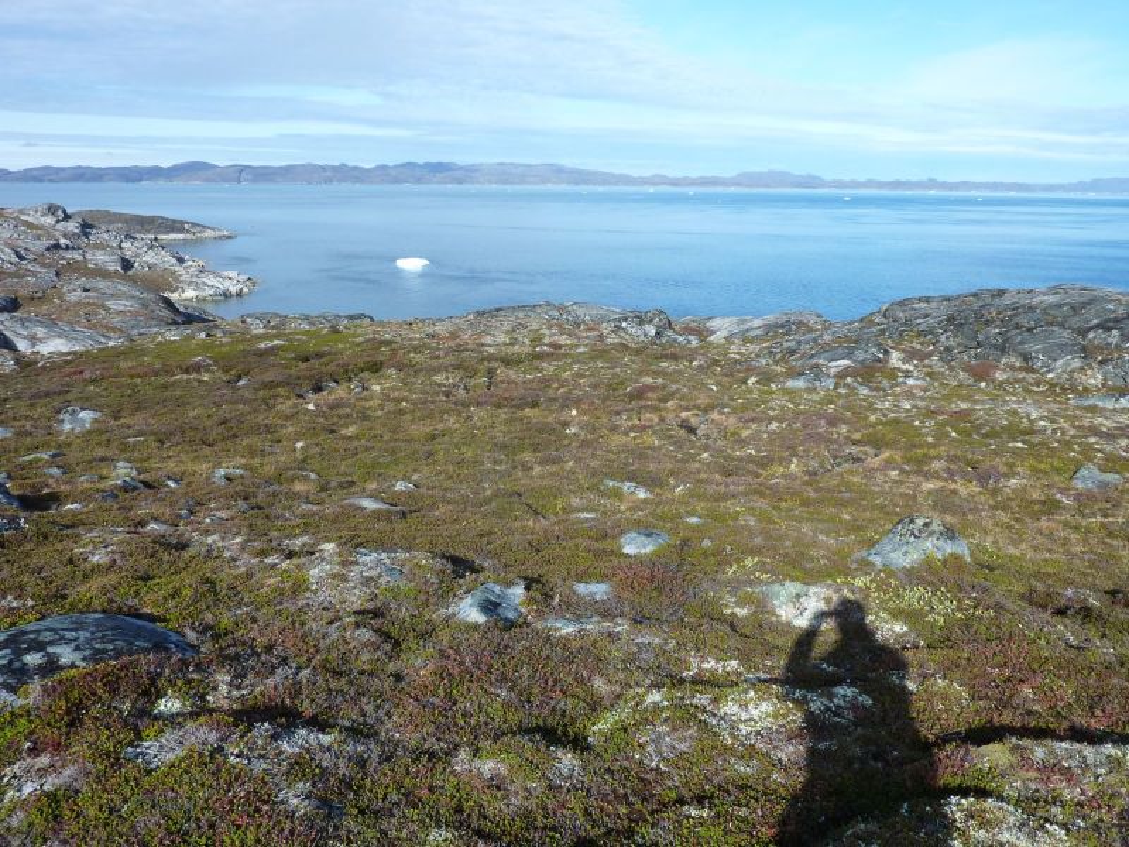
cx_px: 564
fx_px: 815
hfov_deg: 69.4
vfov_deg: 54.9
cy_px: 424
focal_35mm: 25
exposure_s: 1/400
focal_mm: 4.1
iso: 125
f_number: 4.5
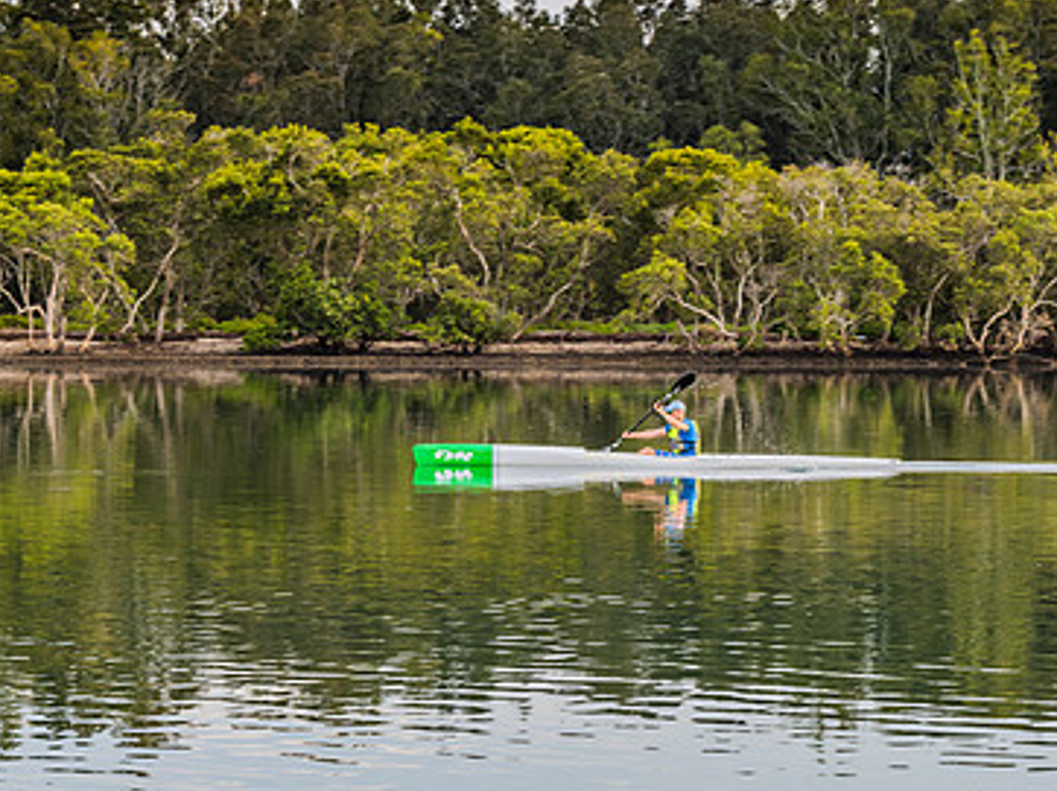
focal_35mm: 157
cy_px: 328
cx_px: 424
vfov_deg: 9.4
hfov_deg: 12.6
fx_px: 4791
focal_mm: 95
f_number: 8
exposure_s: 1/100
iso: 200
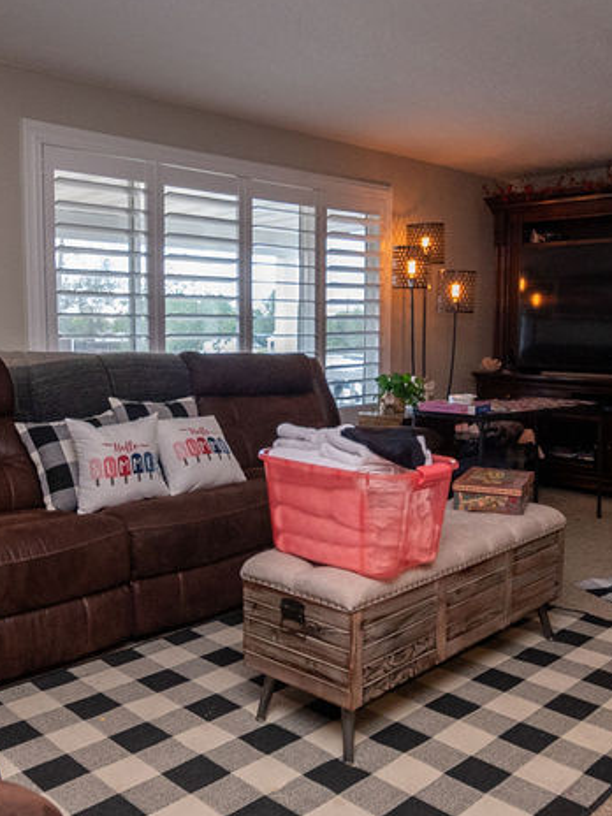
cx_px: 299
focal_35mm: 32
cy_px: 407
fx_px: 754
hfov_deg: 44.2
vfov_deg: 56.8
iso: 1000
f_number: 5
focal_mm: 10
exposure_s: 1/200
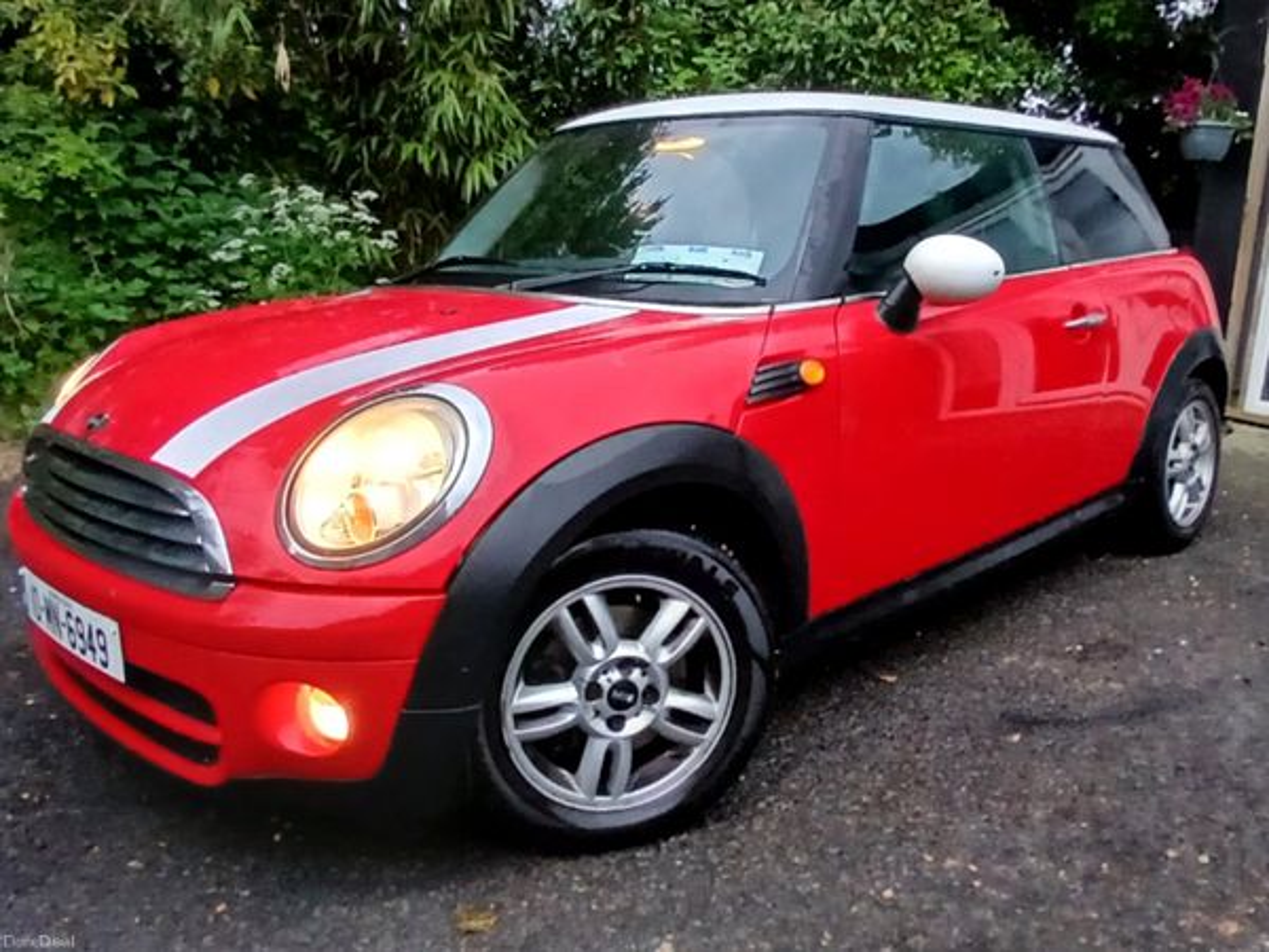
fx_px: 623
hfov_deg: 91.0
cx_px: 634
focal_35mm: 17
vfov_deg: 74.7
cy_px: 476
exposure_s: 1/33.3
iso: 200
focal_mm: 1.4
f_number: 2.2
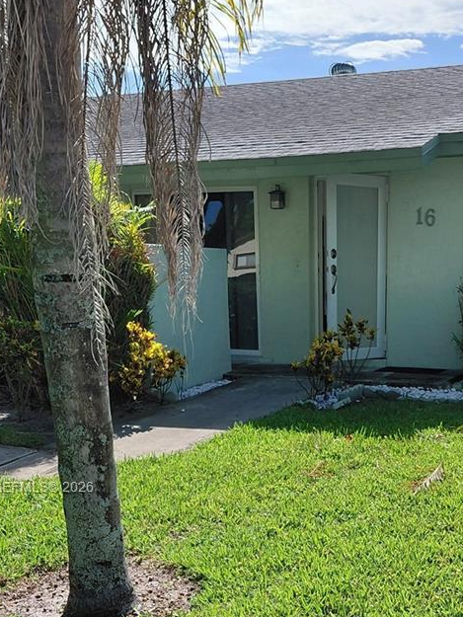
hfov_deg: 29.7
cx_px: 355
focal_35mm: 48
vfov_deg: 38.3
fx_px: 856
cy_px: 489
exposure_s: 1/2153
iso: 50
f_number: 1.8
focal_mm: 4.69
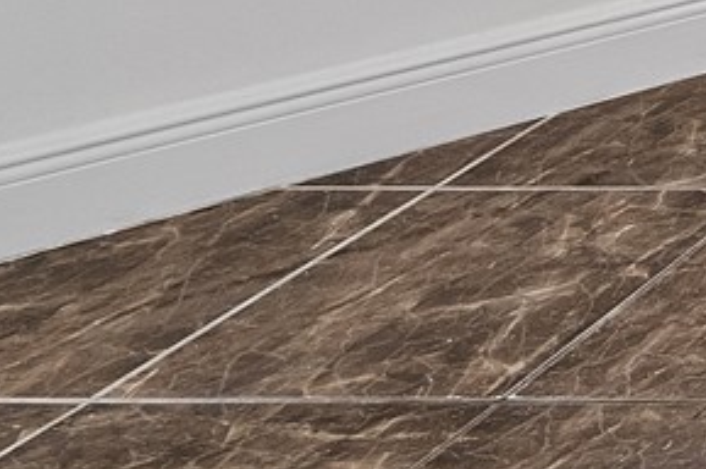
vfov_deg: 11.2
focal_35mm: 94
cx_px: 1981
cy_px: -777
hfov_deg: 12.4
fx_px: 1841
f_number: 9
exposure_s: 1/100
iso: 500
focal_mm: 16
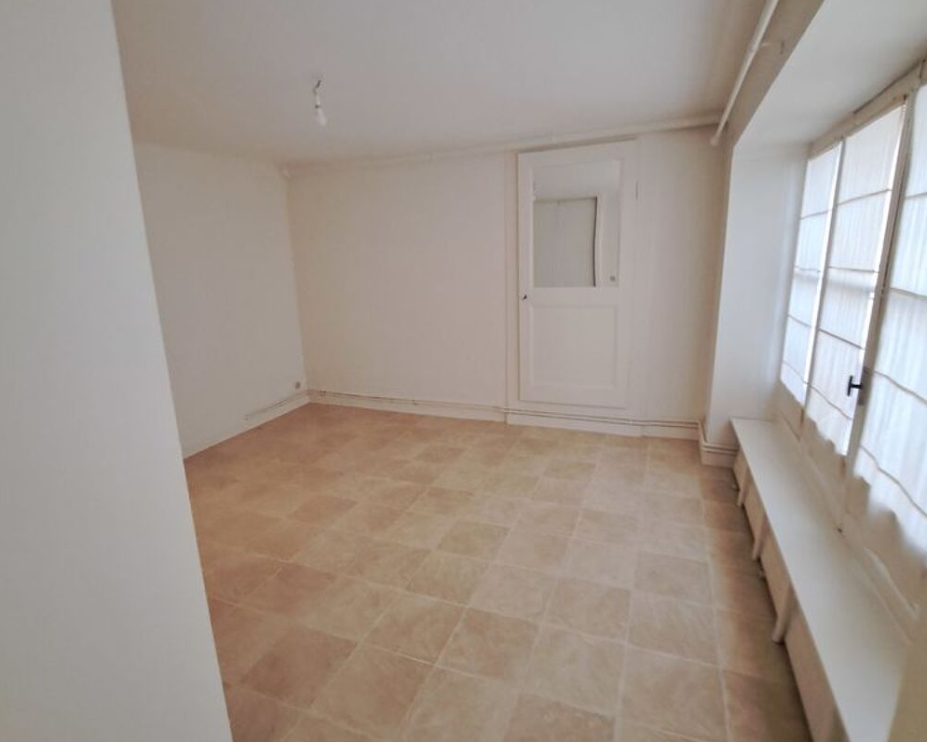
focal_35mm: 17
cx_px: 463
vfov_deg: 76.9
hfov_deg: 89.6
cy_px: 395
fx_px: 466
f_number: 2.2
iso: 250
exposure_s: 1/50
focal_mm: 1.74
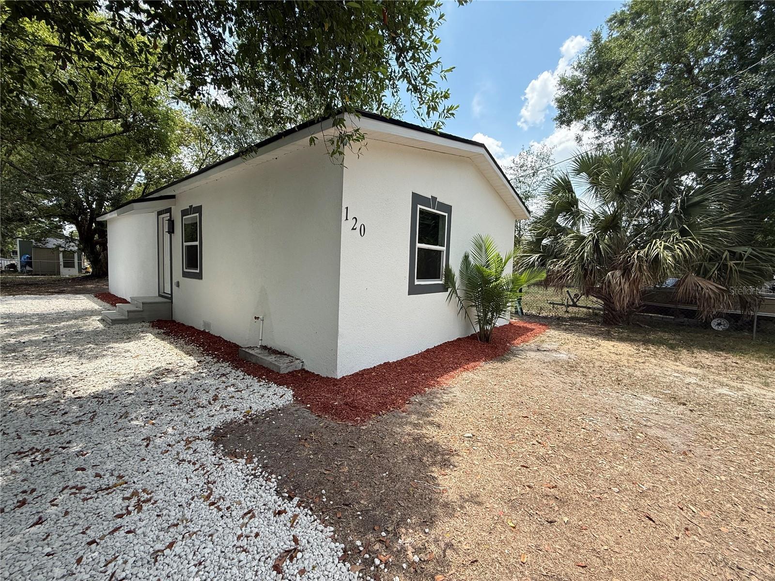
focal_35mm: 14
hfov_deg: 102.1
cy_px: 290
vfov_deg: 85.7
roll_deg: -2.0
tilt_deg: -4.3
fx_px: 313
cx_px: 388
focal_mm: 2.22
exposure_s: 1/820
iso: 64
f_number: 2.2
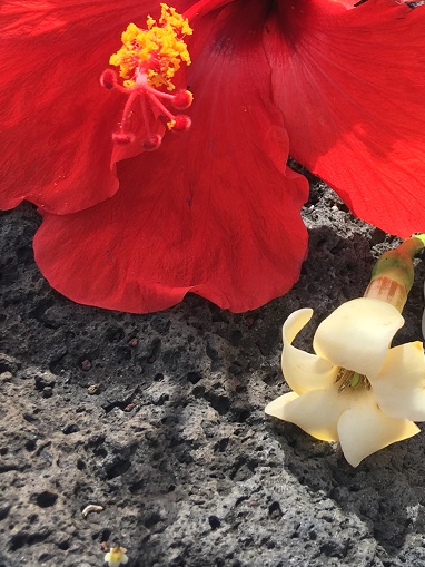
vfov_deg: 27.3
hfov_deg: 20.9
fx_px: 1129
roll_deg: -5.8
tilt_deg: -39.5
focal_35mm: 69
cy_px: 68
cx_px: 382
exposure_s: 1/635
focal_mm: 4.15
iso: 25
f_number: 2.2
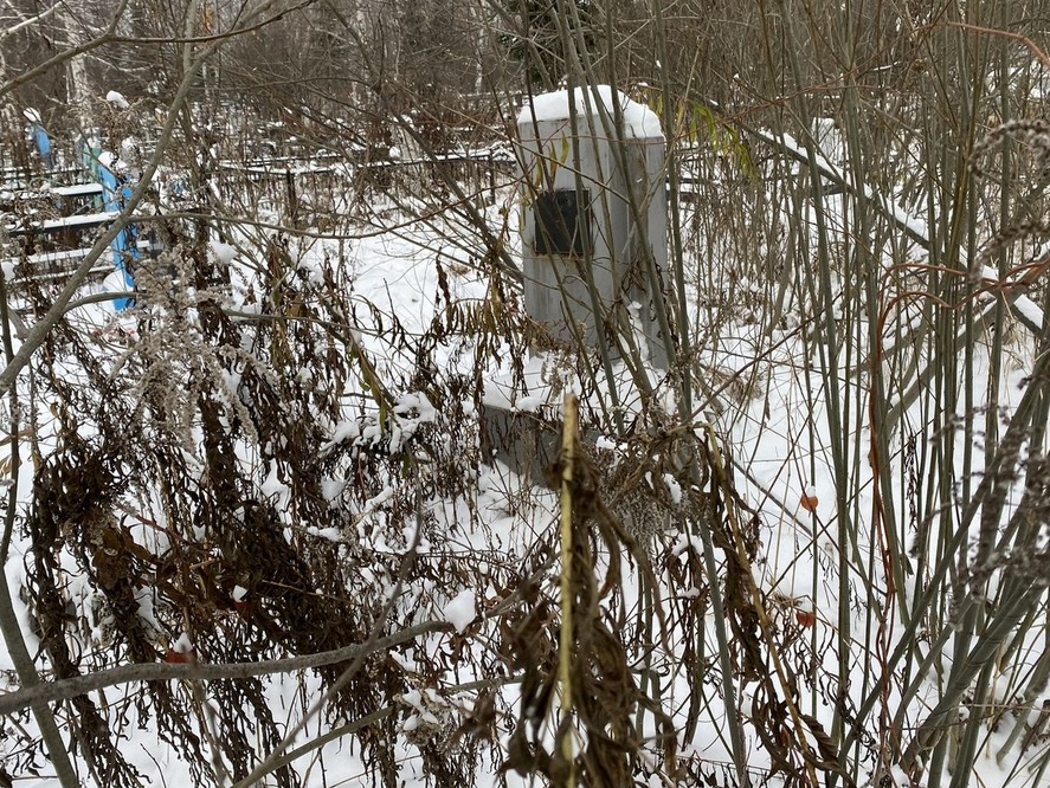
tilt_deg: -18.5
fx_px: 910
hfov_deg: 59.9
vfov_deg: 46.8
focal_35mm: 30
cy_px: 356
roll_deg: -0.8
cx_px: 502
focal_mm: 4.25
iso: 32
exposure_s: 1/517
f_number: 1.8
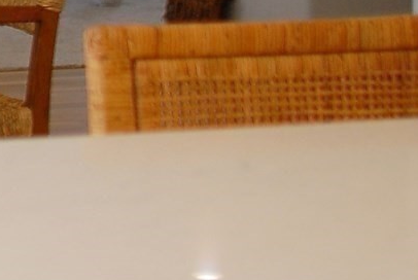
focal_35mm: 265
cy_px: -255
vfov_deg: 5.1
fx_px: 3076
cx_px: -591
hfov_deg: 7.3
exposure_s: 1/320
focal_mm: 35
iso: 200
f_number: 2.5
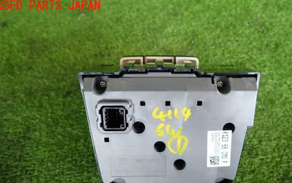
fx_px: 255
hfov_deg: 59.3
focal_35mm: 32
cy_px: 131
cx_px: 170
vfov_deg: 38.7
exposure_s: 1/100
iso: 200
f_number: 2
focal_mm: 4.5
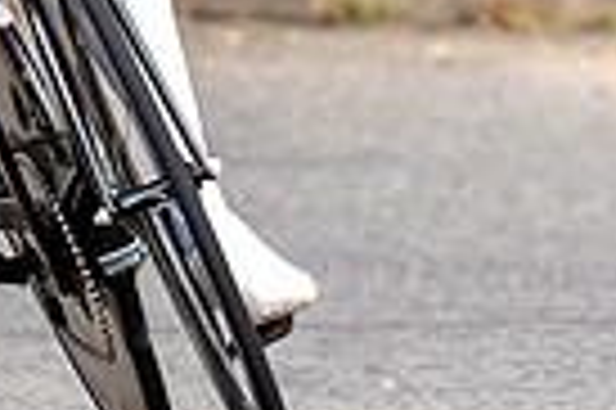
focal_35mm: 1702
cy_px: -118
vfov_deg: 0.8
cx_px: 369
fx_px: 29088
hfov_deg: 1.2
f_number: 4
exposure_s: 1/1000
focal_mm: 200
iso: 125
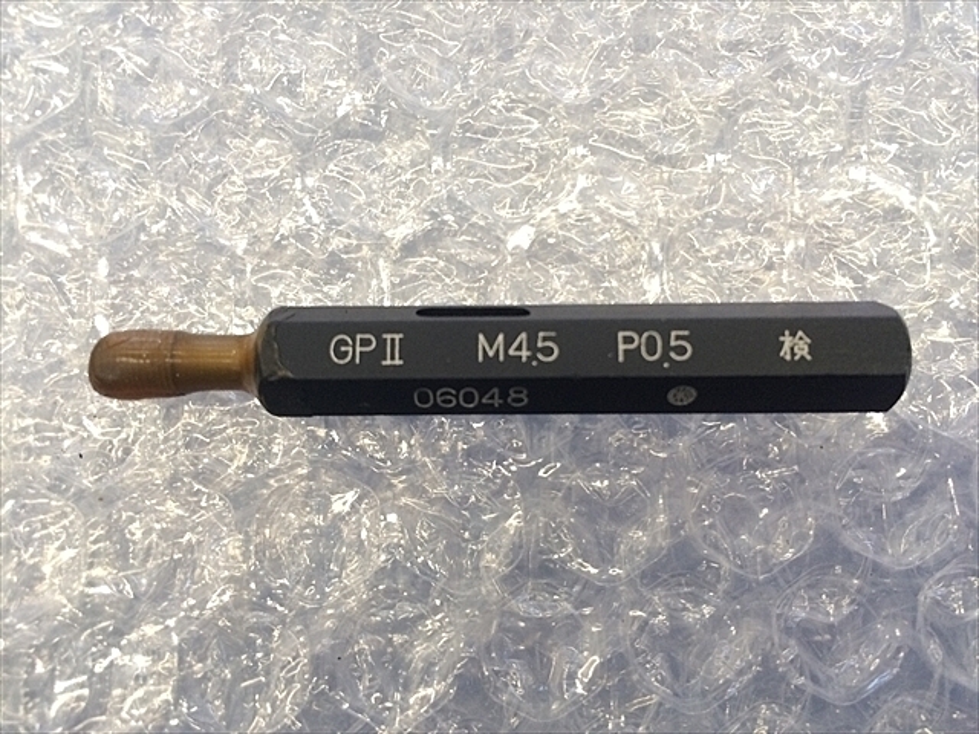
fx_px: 820
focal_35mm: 29
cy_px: 367
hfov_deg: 61.7
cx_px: 490
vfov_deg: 48.2
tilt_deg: -85.6
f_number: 2.2
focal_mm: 4.15
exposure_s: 1/30
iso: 64
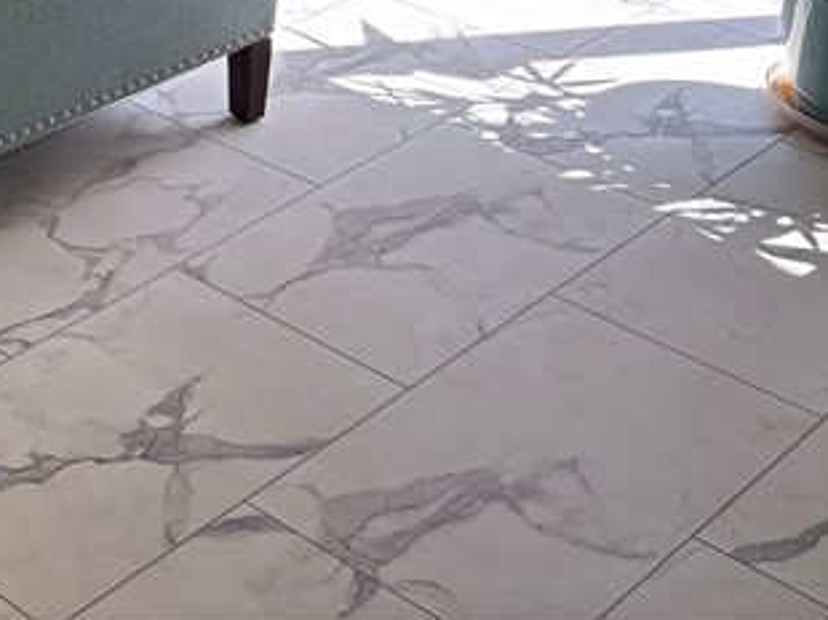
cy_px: -404
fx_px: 2055
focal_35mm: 86
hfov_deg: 19.4
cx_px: -462
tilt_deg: -13.7
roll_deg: +0.9
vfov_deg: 15.4
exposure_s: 1/284
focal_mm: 5.96
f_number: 1.6
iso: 64
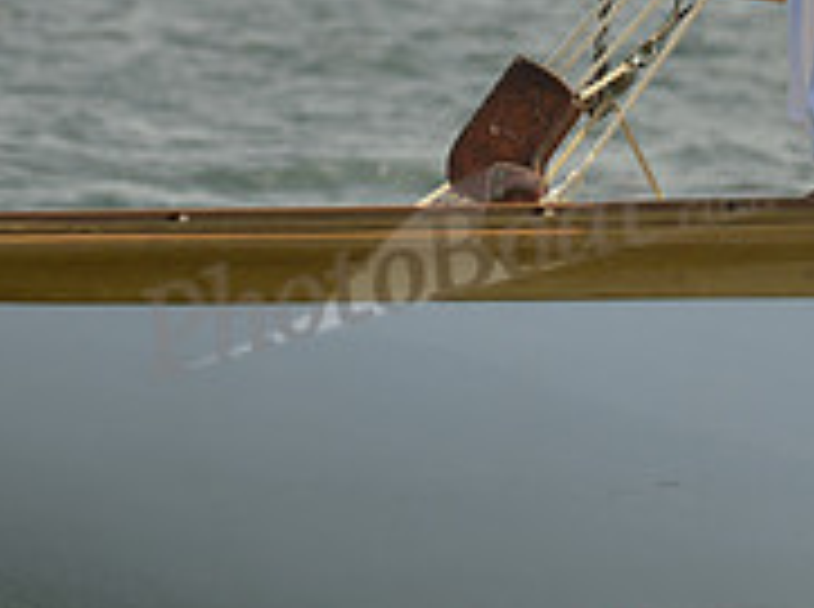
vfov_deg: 2.4
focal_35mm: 618
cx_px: 1012
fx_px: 14504
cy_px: -38
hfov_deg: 3.2
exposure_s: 1/1000
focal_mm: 200
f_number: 9
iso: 280
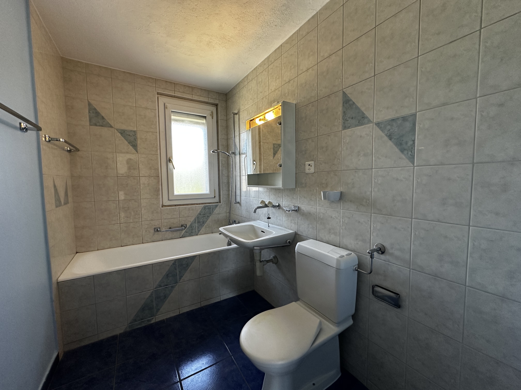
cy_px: 195
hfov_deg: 102.1
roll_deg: +0.1
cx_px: 260
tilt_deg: -4.1
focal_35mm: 14
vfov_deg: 85.7
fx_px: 211
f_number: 2.2
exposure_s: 1/99
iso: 200
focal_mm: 2.22
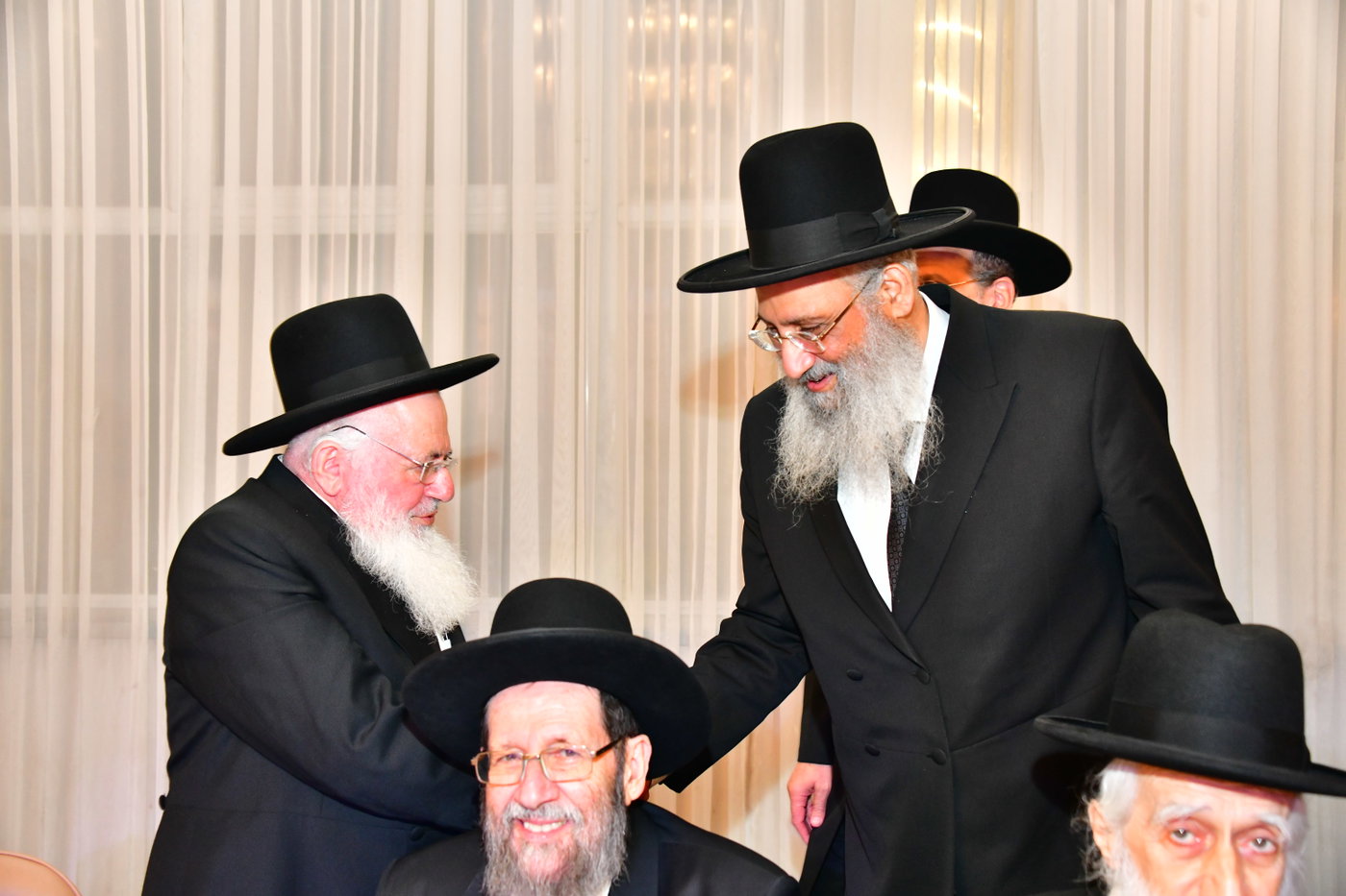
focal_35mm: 42
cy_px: 448
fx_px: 1570
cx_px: 673
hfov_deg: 46.4
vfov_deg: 31.9
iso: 2500
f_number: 5.6
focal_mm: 42
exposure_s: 1/100
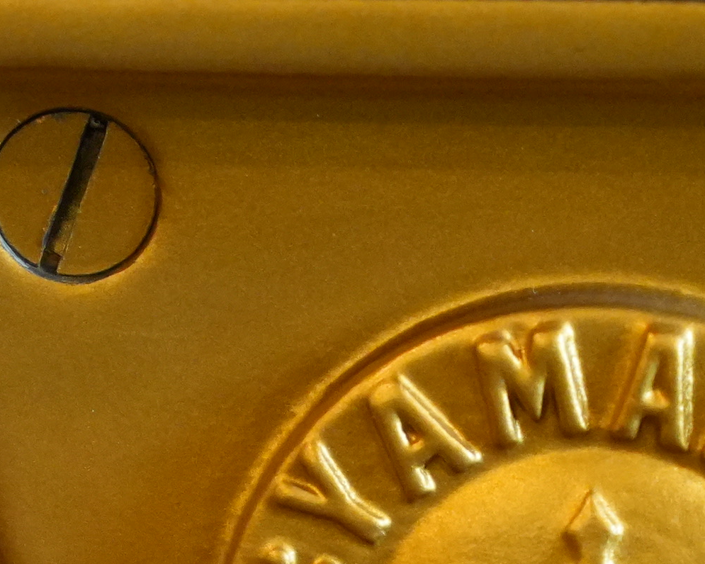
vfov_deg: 3.6
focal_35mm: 434
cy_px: 695
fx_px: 9056
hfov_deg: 4.5
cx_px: 441
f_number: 2.8
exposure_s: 1/160
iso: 2500
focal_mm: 70
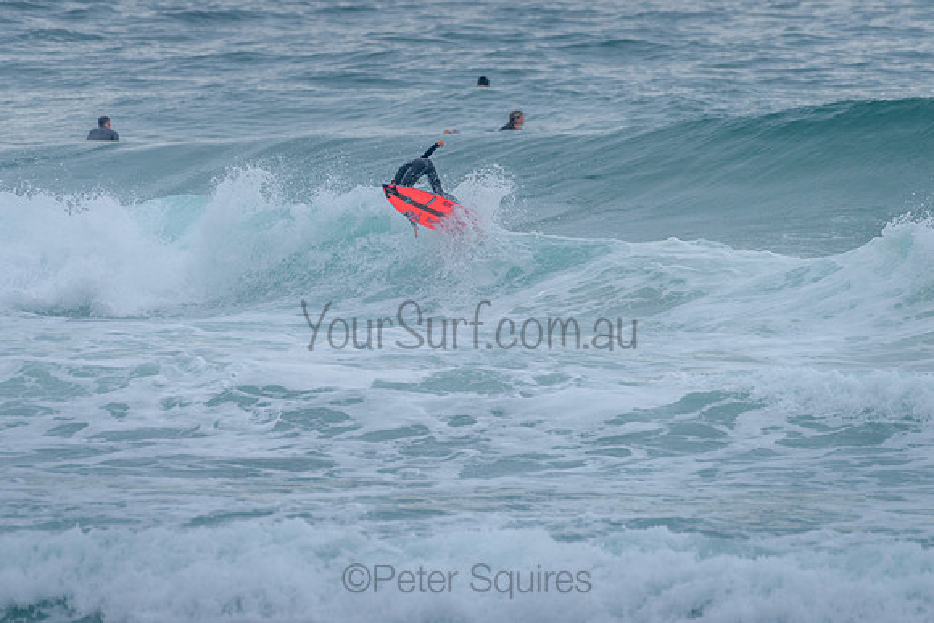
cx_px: 468
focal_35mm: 613
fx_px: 15901
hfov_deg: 3.4
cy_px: 242
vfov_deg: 2.2
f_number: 5.6
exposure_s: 1/1250
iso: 560
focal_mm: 500
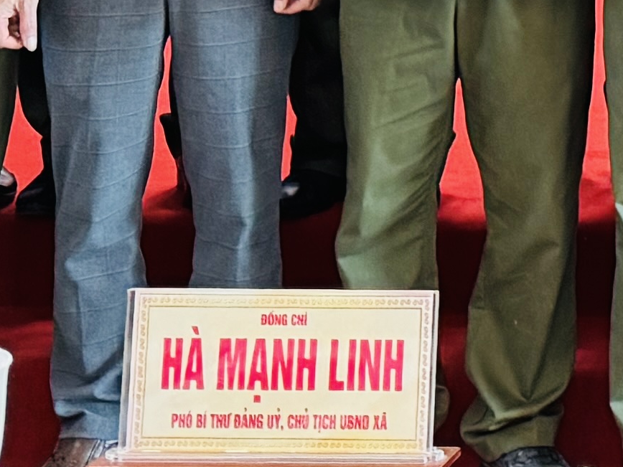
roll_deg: -0.2
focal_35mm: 158
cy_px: -821
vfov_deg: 8.3
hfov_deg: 11.2
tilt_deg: +7.7
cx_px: 1300
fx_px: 2844
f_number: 1.78
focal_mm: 6.76
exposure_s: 1/60
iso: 320
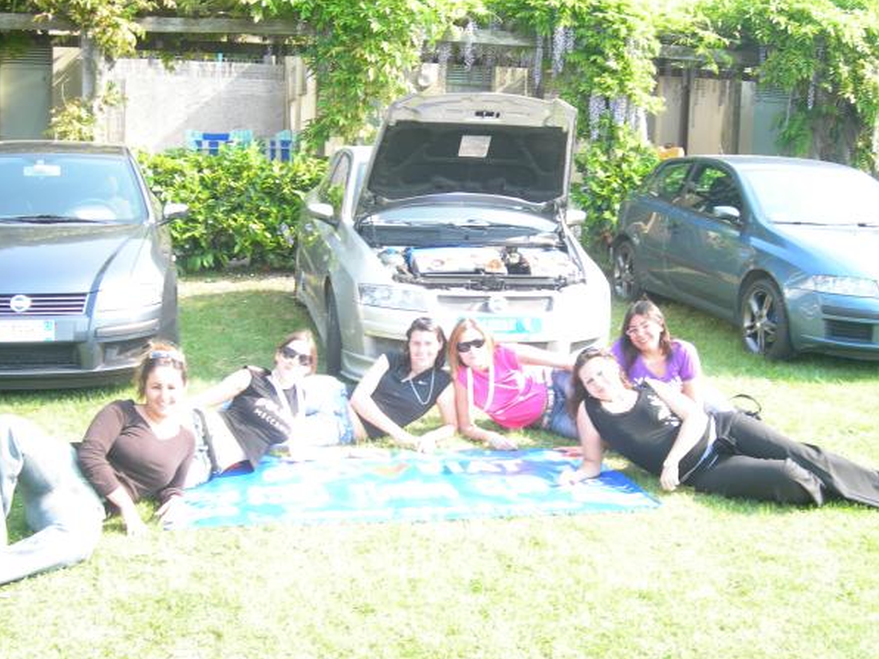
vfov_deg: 32.9
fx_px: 1117
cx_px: 435
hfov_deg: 42.9
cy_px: 342
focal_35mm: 44
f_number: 2.9
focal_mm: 8.5
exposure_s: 1/100
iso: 50
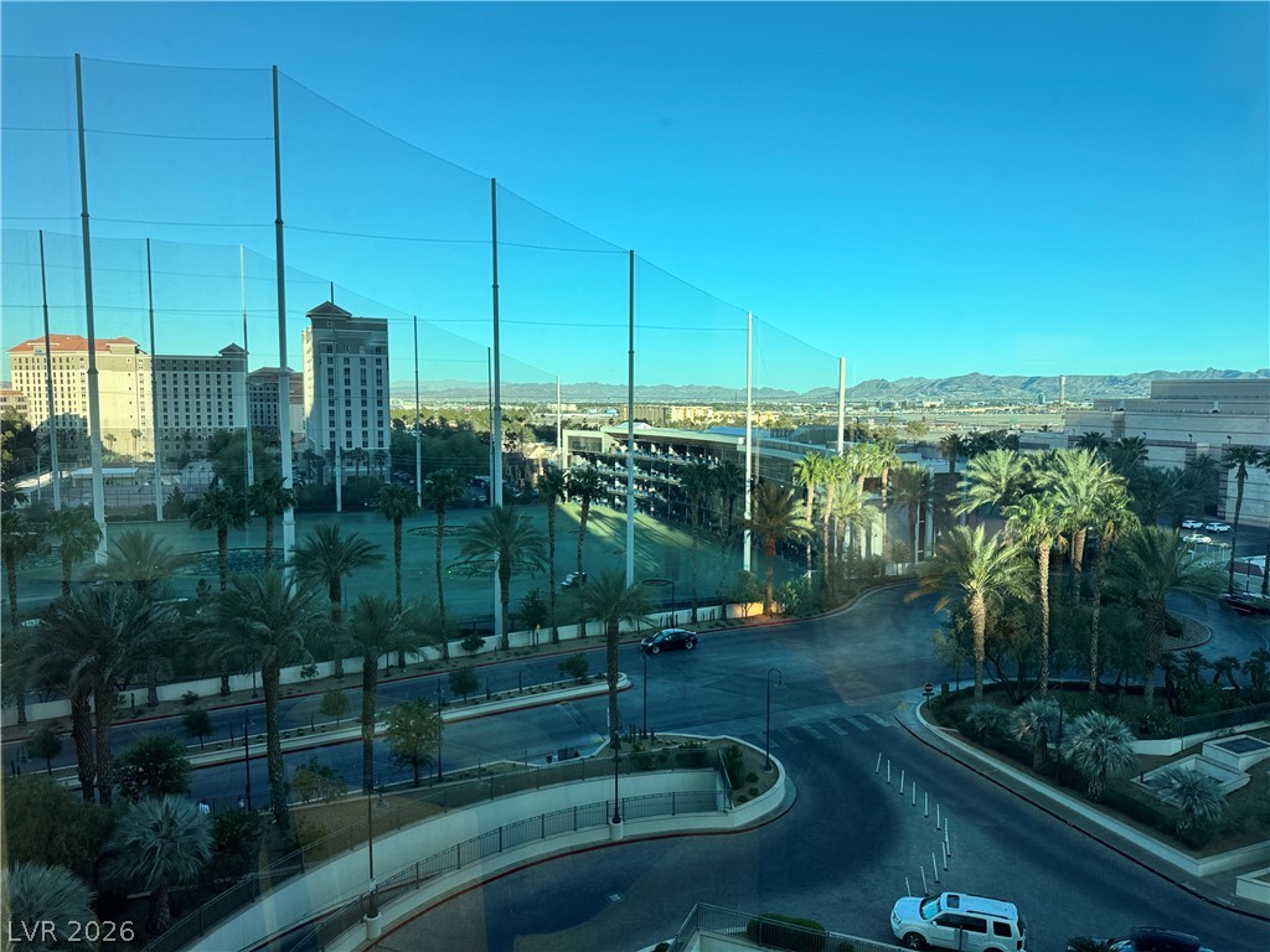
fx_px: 881
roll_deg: -0.1
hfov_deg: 71.6
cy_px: 476
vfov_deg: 56.8
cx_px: 635
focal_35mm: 24
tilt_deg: -5.8
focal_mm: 6.76
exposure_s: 1/213
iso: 64
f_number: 1.78
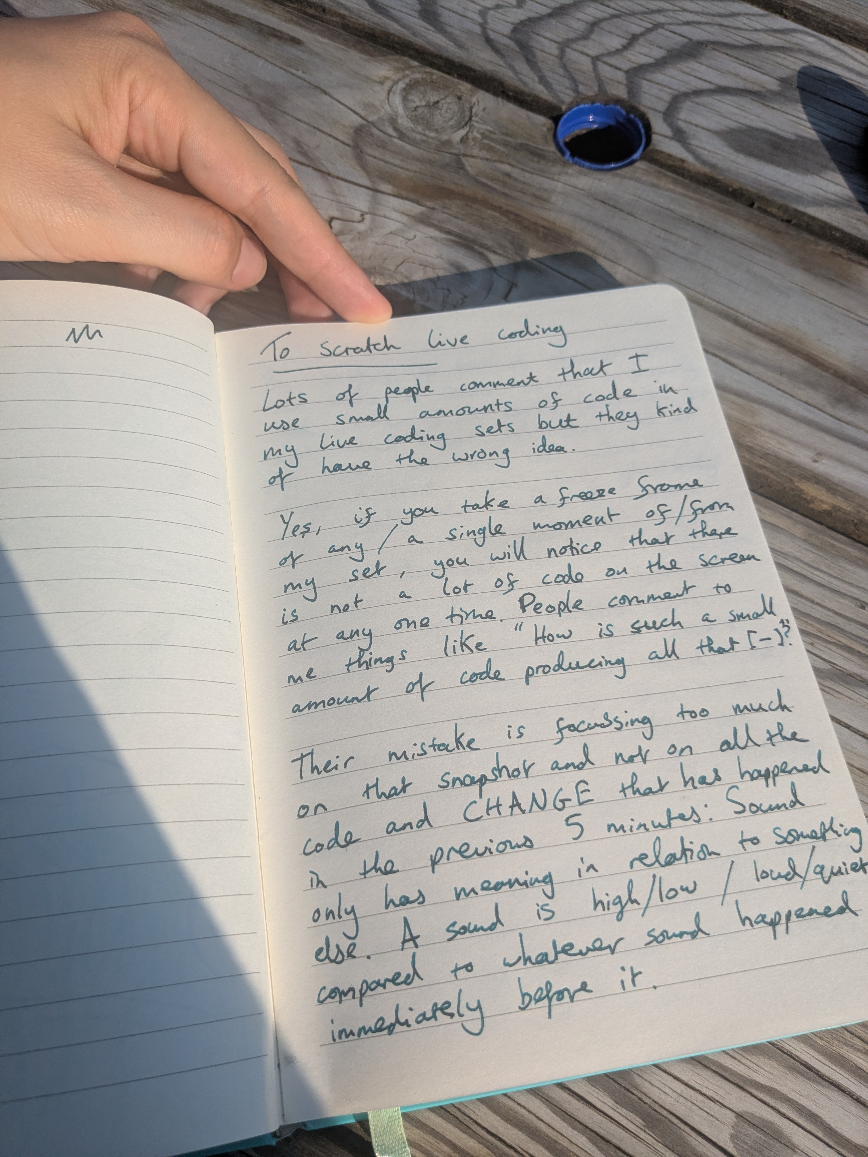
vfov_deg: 65.3
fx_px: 903
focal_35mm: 27
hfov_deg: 51.4
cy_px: 578
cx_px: 434
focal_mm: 4.38
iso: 62
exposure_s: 1/3891
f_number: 1.73
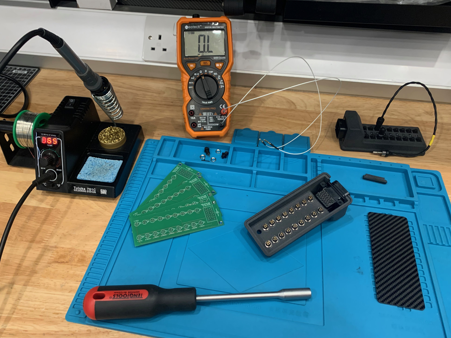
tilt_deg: -46.1
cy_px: 170
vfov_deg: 51.4
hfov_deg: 65.3
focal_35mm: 27
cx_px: 221
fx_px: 352
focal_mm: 4.25
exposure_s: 1/60
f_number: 1.8
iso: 320
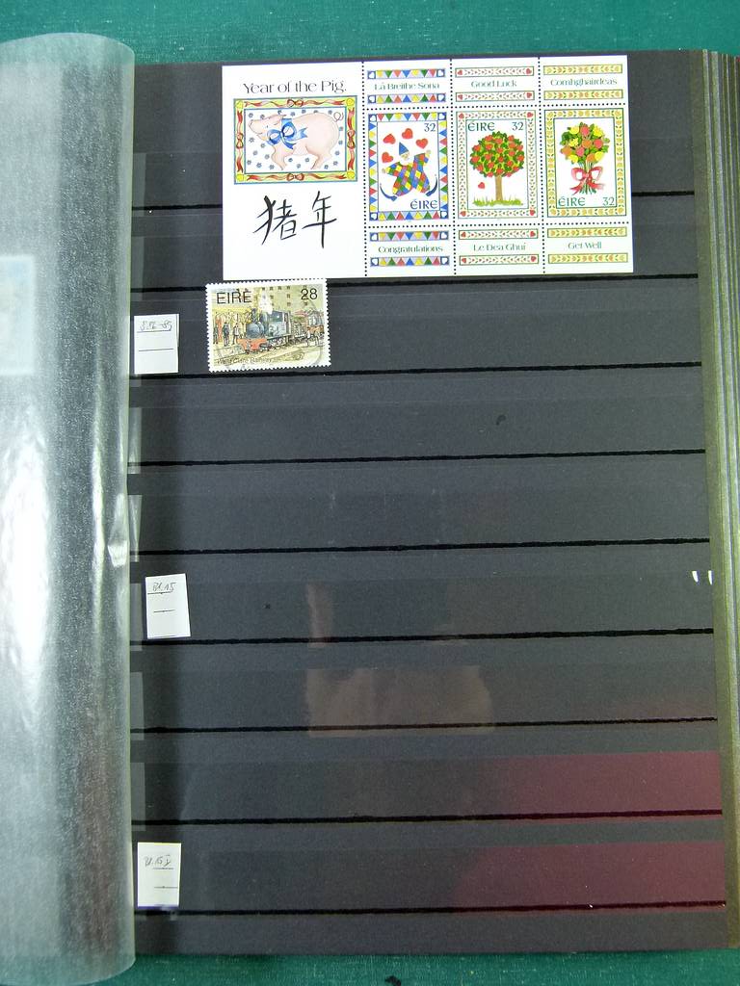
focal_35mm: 34
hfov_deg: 41.8
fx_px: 969
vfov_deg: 54.0
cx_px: 370
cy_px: 493
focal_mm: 6.1
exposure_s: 1/60
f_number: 3
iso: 200
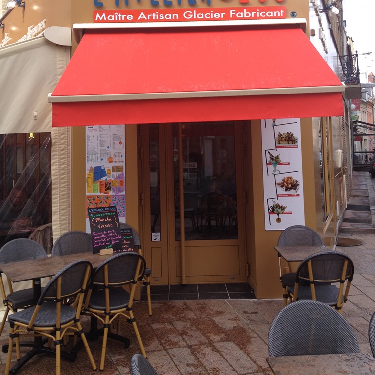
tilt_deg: +1.4
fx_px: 515
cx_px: 187
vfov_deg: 39.5
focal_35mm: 42
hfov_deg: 40.0
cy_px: 124
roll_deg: +2.4
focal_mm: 4.28
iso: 50
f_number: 2.4
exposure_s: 1/593
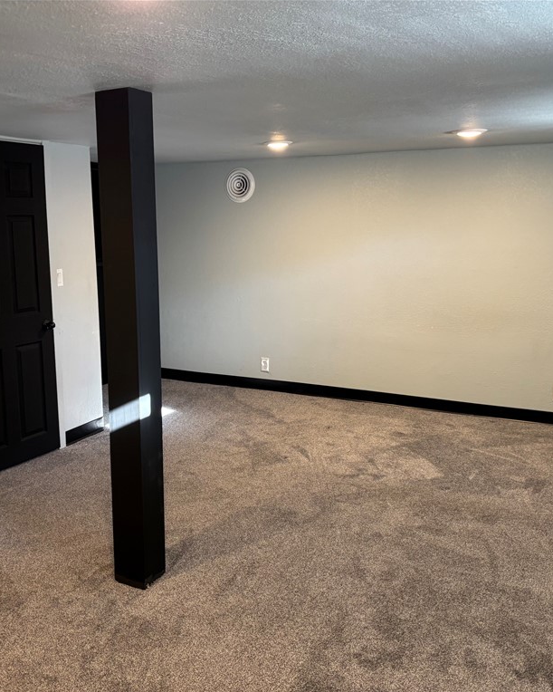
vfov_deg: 52.8
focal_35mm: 34
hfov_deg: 43.2
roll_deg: +0.1
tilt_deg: -9.0
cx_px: 230
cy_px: 347
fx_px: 696
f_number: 1.6
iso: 200
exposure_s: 1/60
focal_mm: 5.96
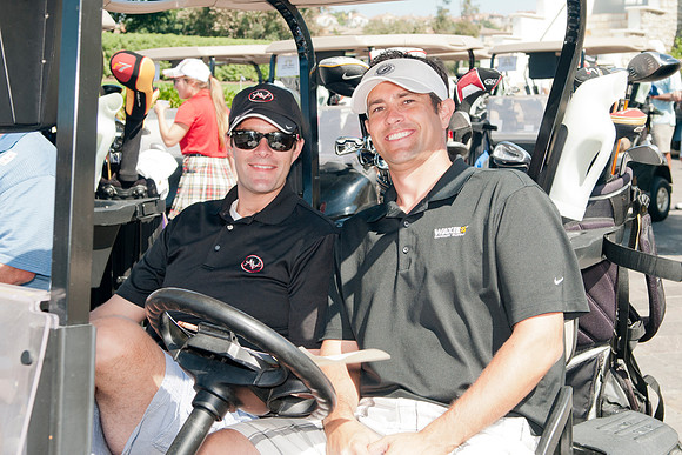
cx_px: 343
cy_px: 188
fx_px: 1036
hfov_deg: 36.4
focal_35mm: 55
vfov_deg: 24.7
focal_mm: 31
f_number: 5.6
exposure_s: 1/125
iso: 200
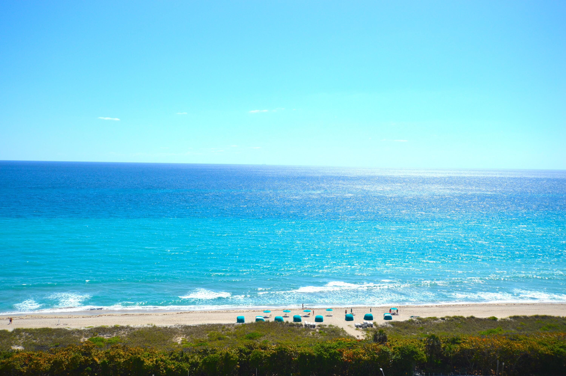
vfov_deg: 36.8
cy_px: 188
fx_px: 565
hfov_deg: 53.2
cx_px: 283
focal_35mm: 36
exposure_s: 1/400
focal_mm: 24
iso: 100
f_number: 9
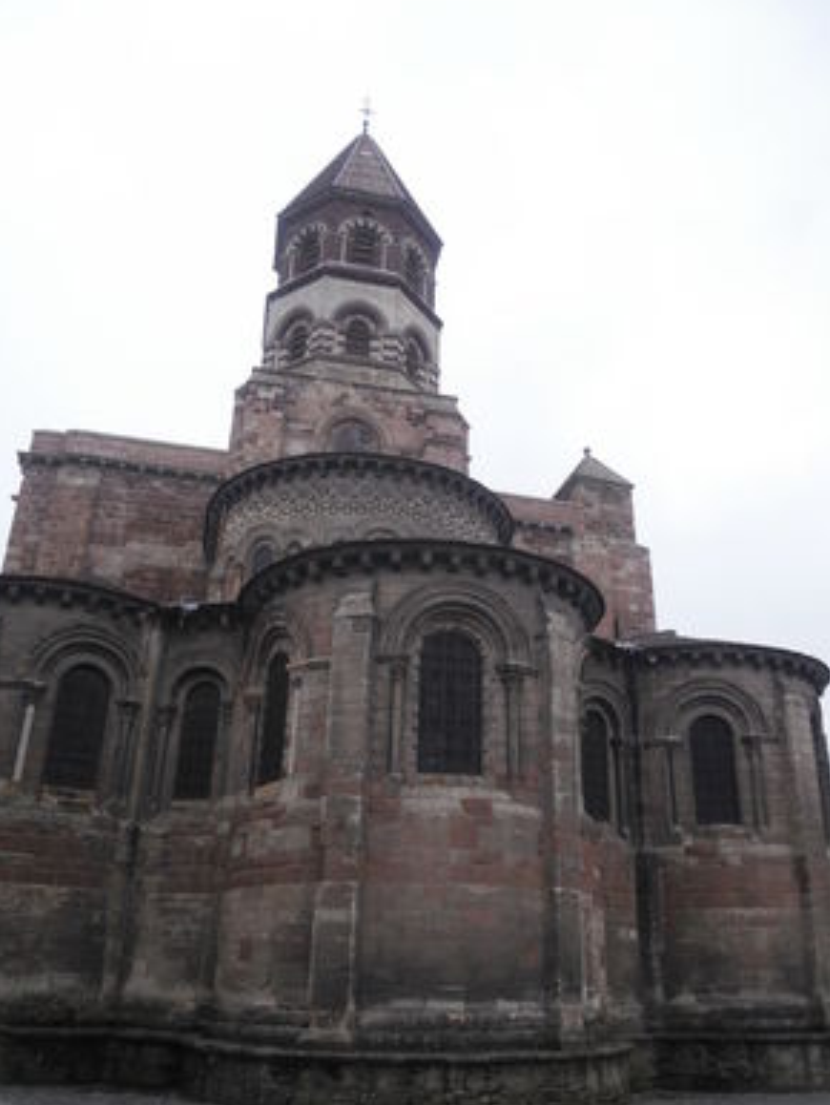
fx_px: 926
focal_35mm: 29
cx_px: 418
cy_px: 544
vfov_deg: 61.6
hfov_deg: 48.3
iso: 100
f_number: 2.6
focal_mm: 4.65
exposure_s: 1/160
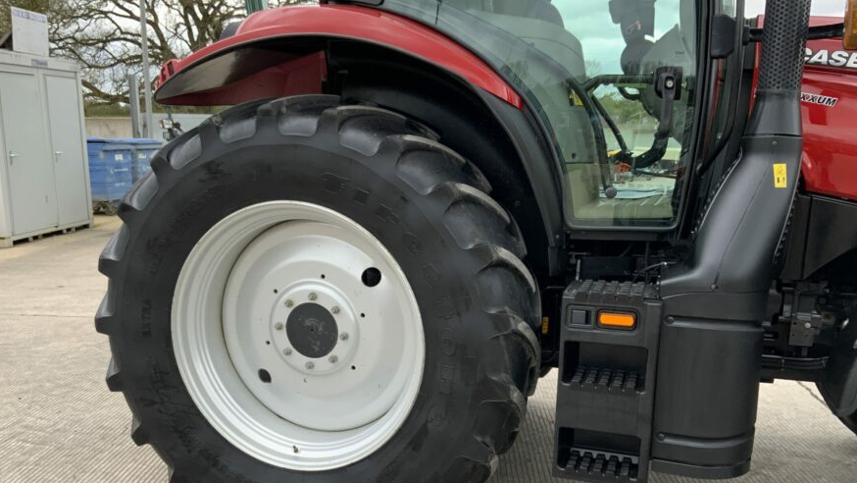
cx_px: 402
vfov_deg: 31.7
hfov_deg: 54.0
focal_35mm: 37
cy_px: 332
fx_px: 841
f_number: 1.8
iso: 16
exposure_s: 1/380
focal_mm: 3
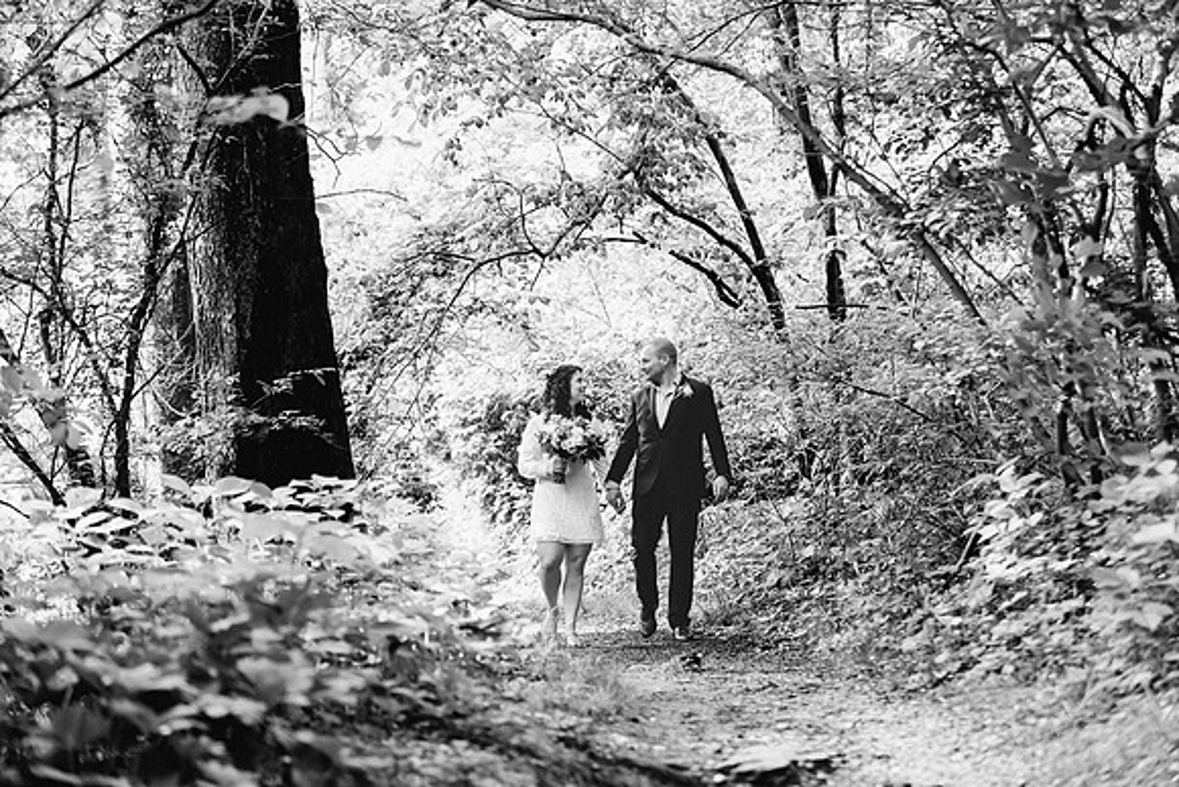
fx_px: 2728
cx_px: 601
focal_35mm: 83
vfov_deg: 16.4
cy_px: 399
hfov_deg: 24.4
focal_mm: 80
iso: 640
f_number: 2.8
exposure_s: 1/500
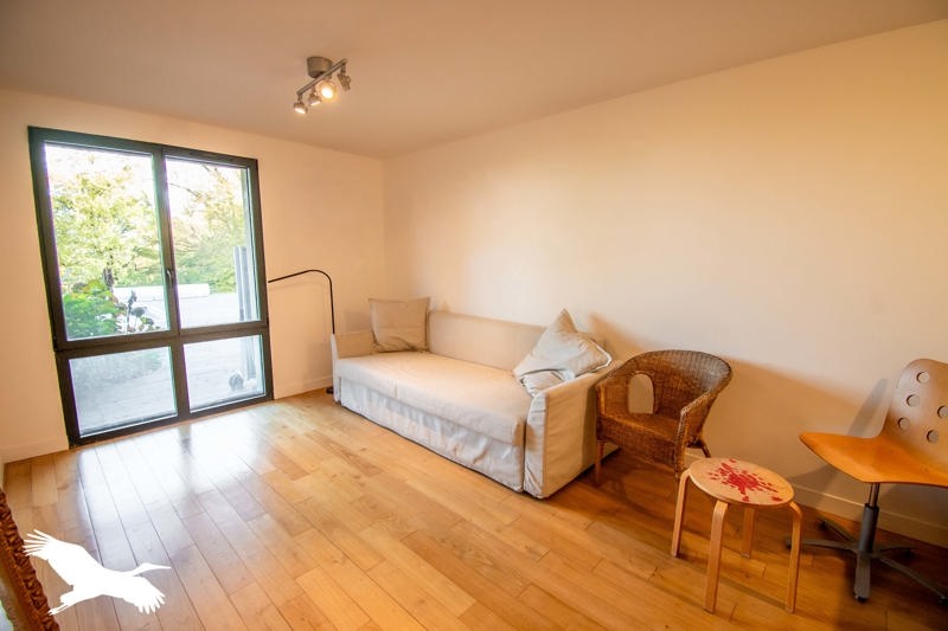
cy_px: 316
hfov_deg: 100.4
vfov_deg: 77.3
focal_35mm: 15
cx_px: 474
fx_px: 395
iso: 500
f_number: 4.5
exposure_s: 1/40
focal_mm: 10
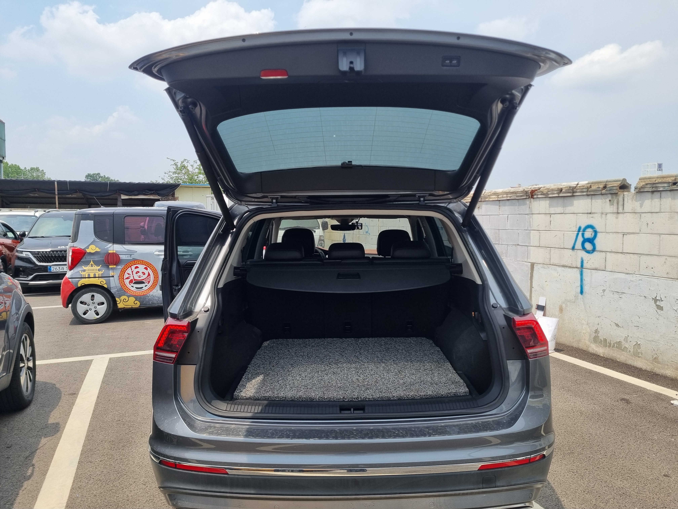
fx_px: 509
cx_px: 339
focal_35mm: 26
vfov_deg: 53.1
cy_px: 254
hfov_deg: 67.3
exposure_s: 1/2624
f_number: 1.8
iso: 50
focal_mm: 5.4
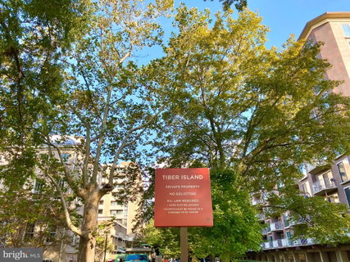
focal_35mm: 26
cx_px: 175
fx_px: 263
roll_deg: +0.6
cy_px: 131
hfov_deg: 67.3
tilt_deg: +27.0
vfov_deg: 53.0
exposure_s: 1/613
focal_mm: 4.25
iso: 32
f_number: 1.8
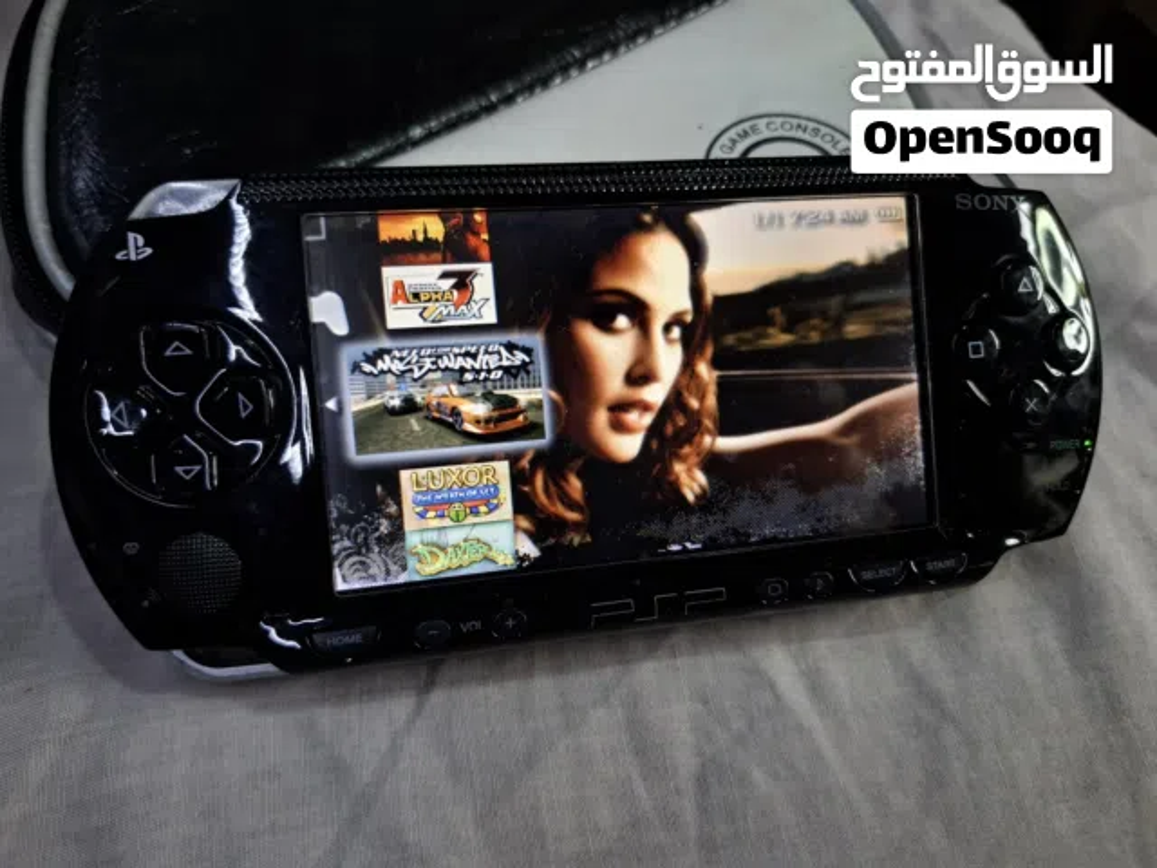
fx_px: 769
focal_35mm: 23
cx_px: 578
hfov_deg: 73.9
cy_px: 434
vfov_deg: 58.9
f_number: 1.8
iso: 250
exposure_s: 1/50
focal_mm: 5.54
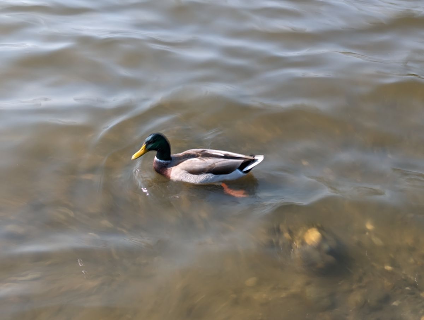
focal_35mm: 48
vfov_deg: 30.3
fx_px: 589
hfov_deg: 39.6
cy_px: 160
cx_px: 212
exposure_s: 1/678
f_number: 1.85
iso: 41
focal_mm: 6.81
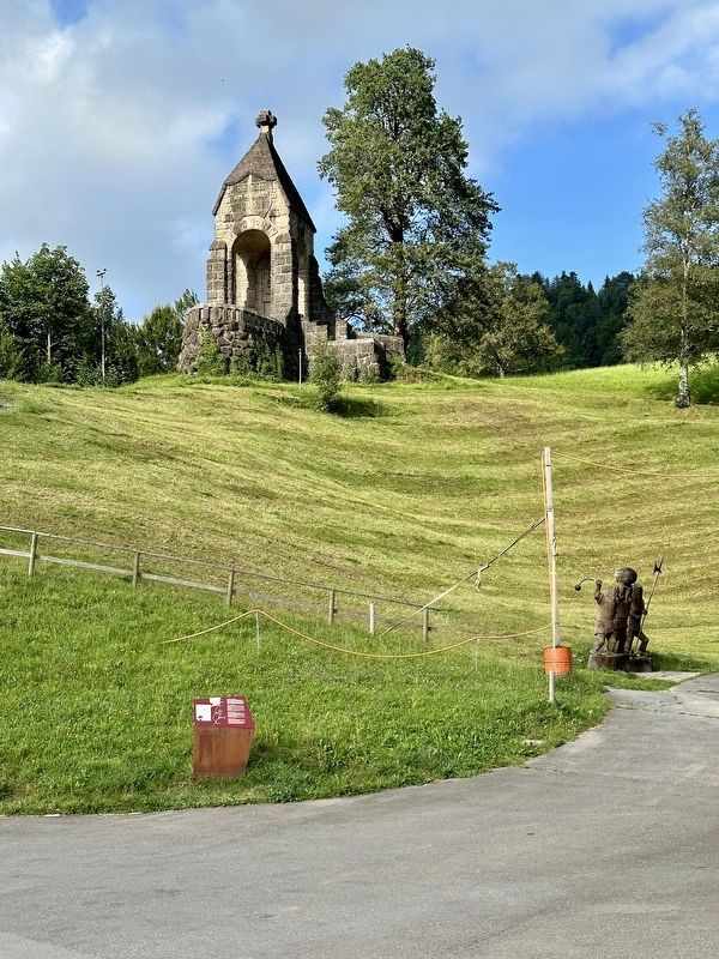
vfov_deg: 39.7
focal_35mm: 48
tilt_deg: +8.3
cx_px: 360
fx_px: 1329
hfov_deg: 30.3
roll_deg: -0.2
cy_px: 480
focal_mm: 6.86
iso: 64
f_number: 1.78
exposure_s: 1/1916
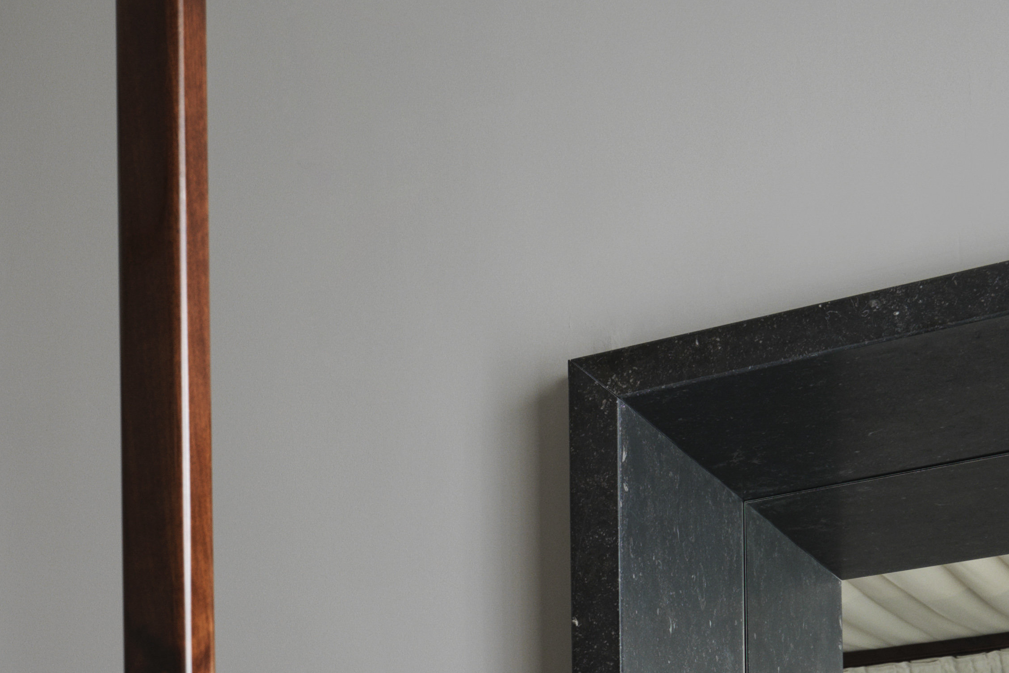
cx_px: -264
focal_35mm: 118
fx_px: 3307
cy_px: 1317
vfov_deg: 10.7
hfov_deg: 16.5
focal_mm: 40
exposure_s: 1/1.43
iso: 200
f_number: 11
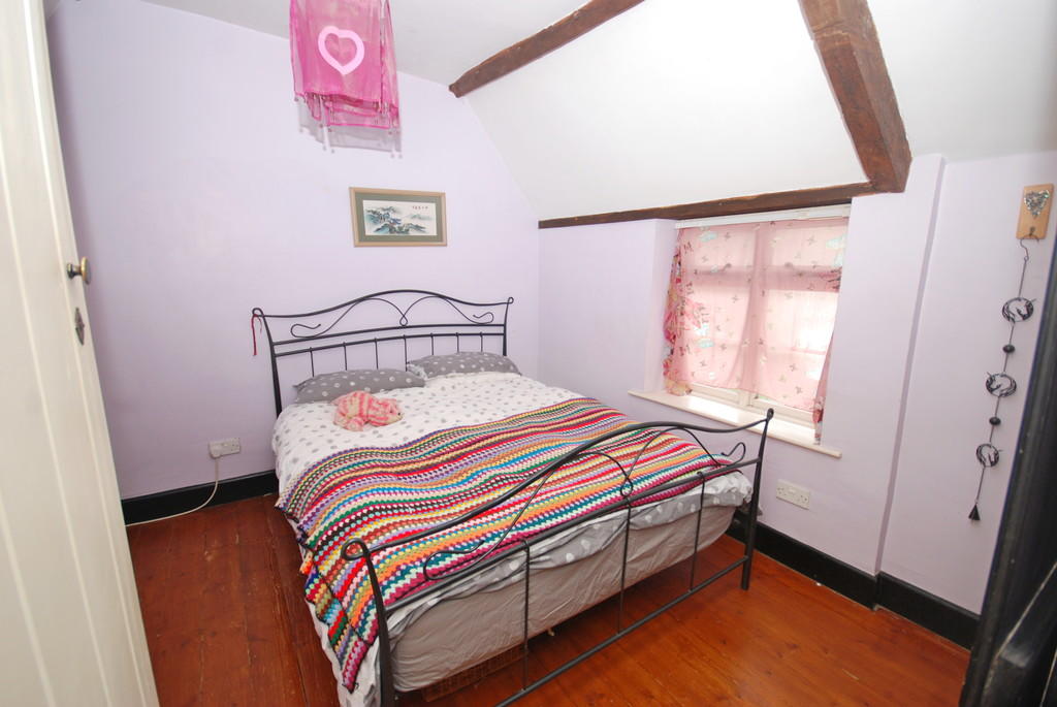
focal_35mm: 15
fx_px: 441
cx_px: 528
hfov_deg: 100.3
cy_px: 354
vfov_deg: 77.5
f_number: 4
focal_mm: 10
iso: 400
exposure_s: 1/60
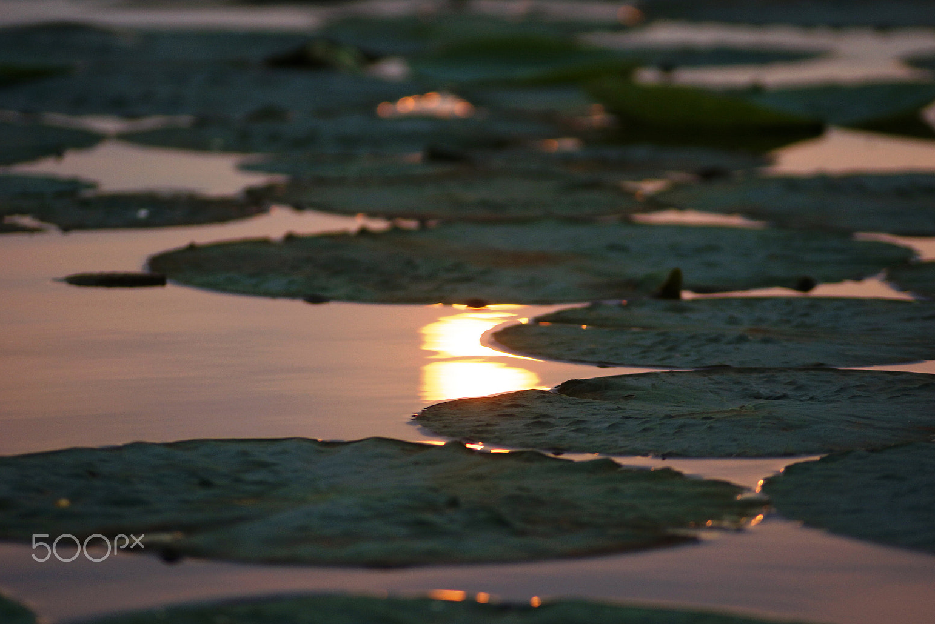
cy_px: 304
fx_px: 6470
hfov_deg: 8.3
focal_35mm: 249
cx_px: 479
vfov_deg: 5.5
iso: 200
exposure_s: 1/800
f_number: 5
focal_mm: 160
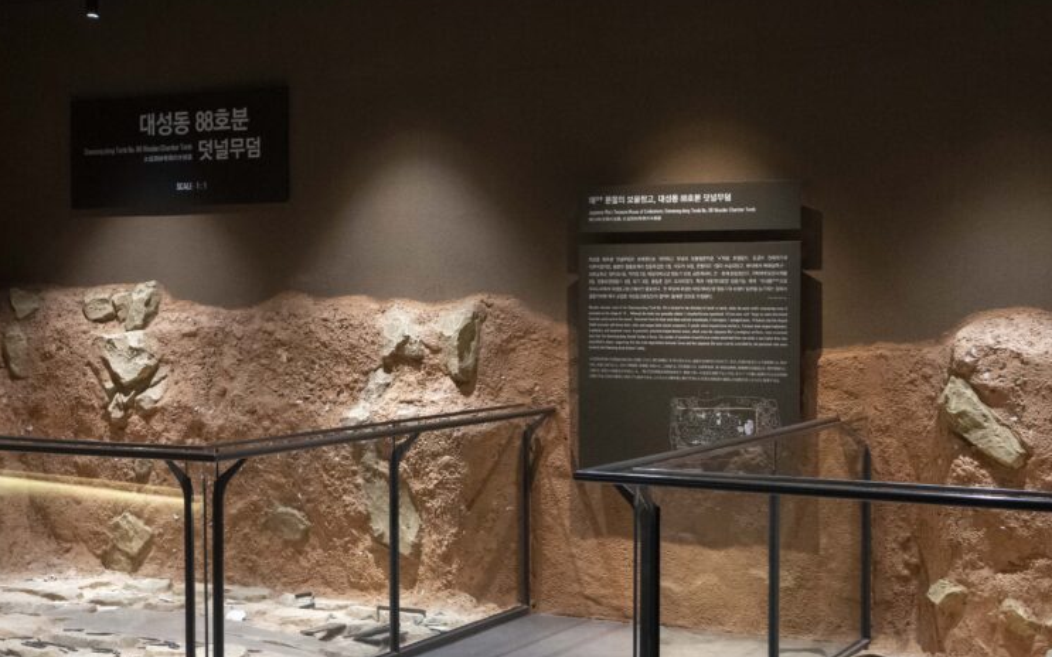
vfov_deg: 22.0
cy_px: 353
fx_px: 1691
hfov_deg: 34.5
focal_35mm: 59
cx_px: 463
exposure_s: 1/160
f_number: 5.6
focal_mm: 42
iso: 12800
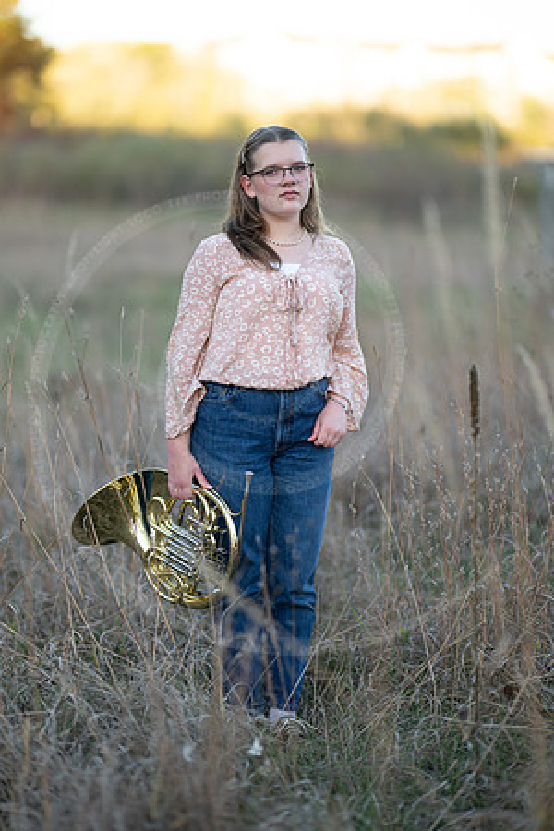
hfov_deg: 16.1
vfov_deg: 23.9
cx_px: 277
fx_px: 1962
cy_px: 416
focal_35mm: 85
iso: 160
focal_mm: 85
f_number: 1.3
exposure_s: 1/1000
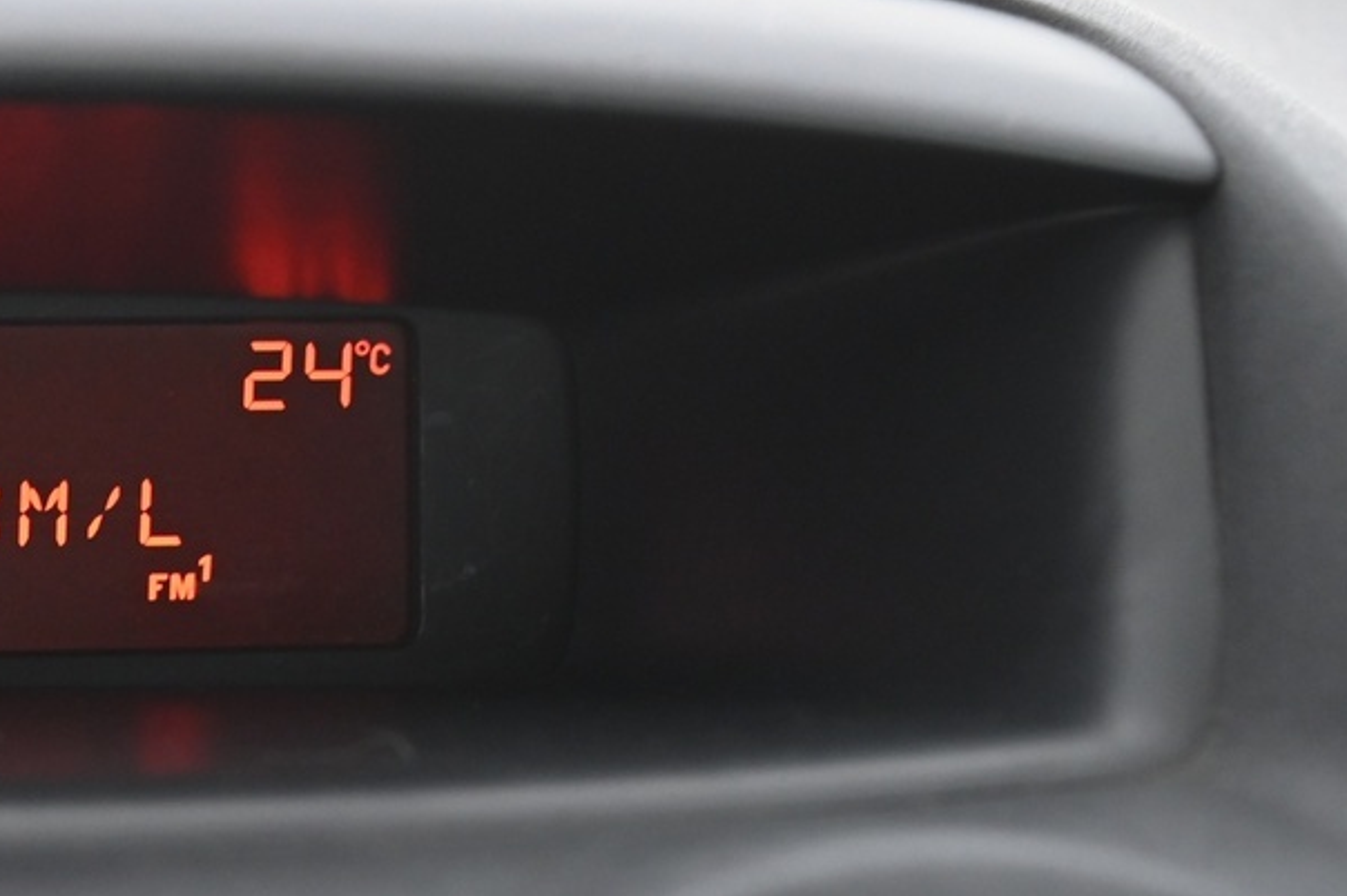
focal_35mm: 156
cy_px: 1014
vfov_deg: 8.7
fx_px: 5834
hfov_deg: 13.0
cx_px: -7
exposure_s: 1/15
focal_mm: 58
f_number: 4
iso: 2000
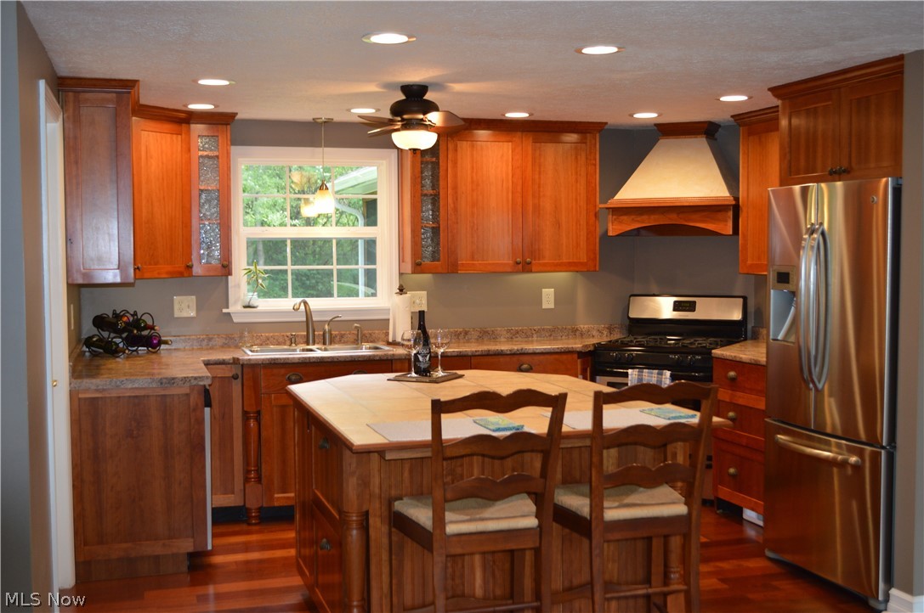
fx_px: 1077
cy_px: 306
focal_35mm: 42
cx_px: 462
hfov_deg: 46.4
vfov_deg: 31.8
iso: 450
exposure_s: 1/60
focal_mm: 28
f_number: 4.5
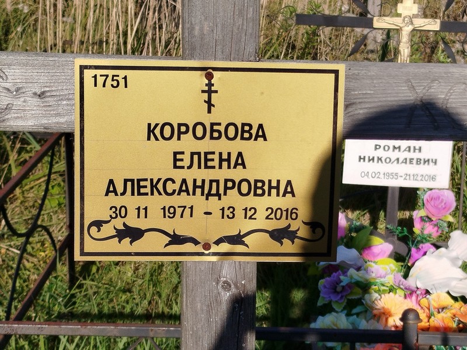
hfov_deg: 58.4
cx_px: 234
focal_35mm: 31
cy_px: 175
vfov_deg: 45.4
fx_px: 418
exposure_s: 1/949
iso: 50
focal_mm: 5.31
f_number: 1.7
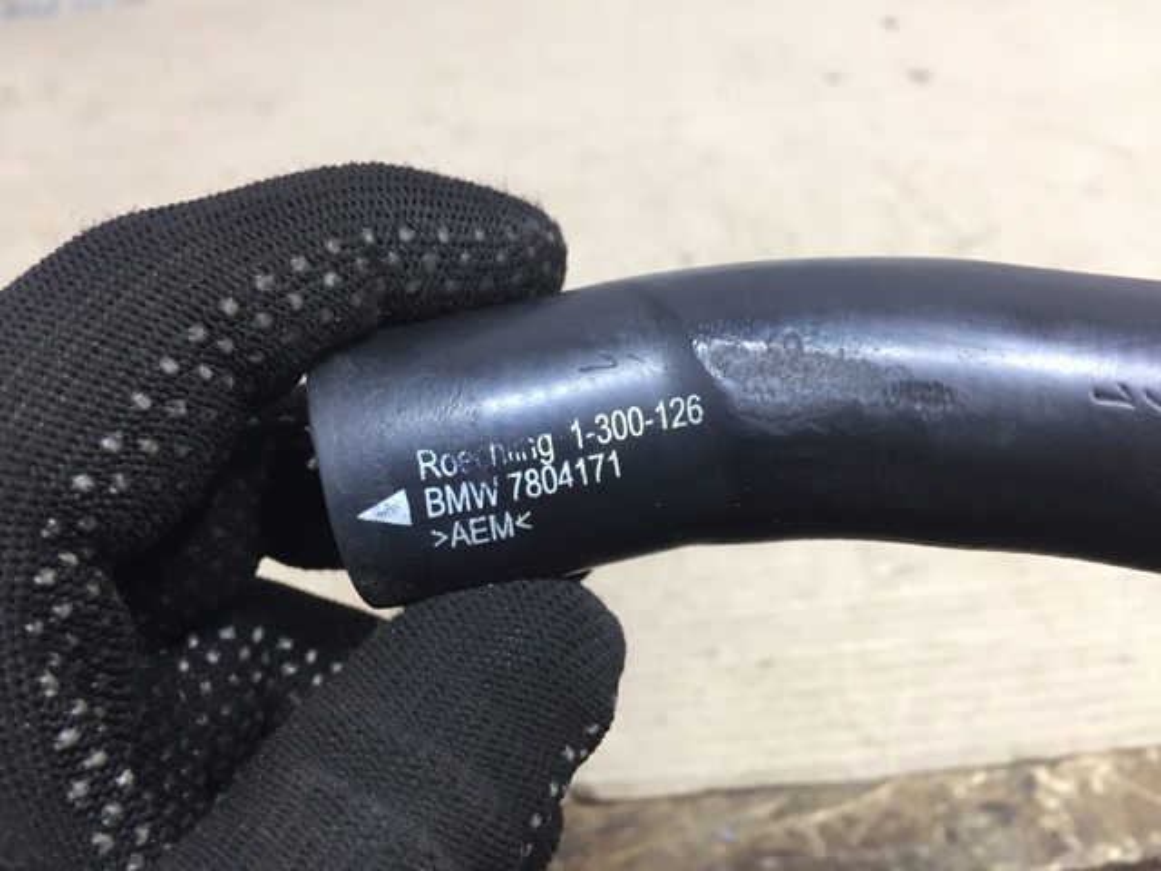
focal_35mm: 29
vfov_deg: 48.2
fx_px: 973
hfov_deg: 61.7
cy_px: 436
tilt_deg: -41.1
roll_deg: +6.4
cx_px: 580
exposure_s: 1/33
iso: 125
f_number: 2.2
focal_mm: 4.15
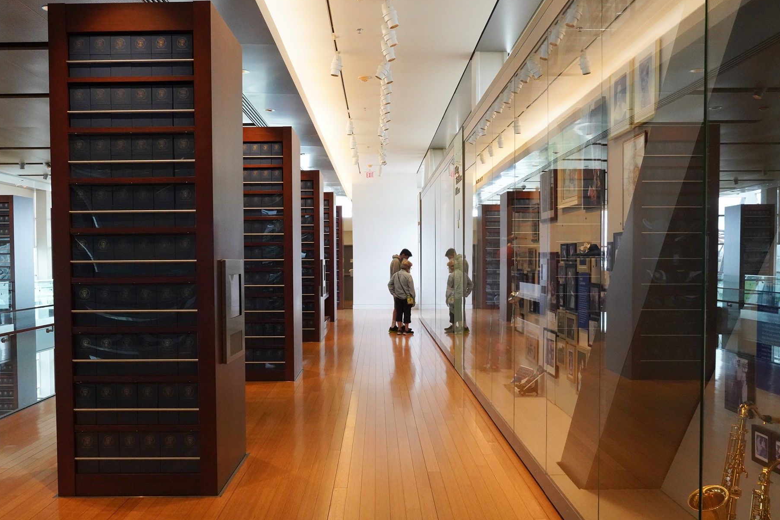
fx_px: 693
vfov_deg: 41.1
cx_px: 369
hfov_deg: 58.7
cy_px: 260
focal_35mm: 32
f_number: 14
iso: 6400
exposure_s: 1/100
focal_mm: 29
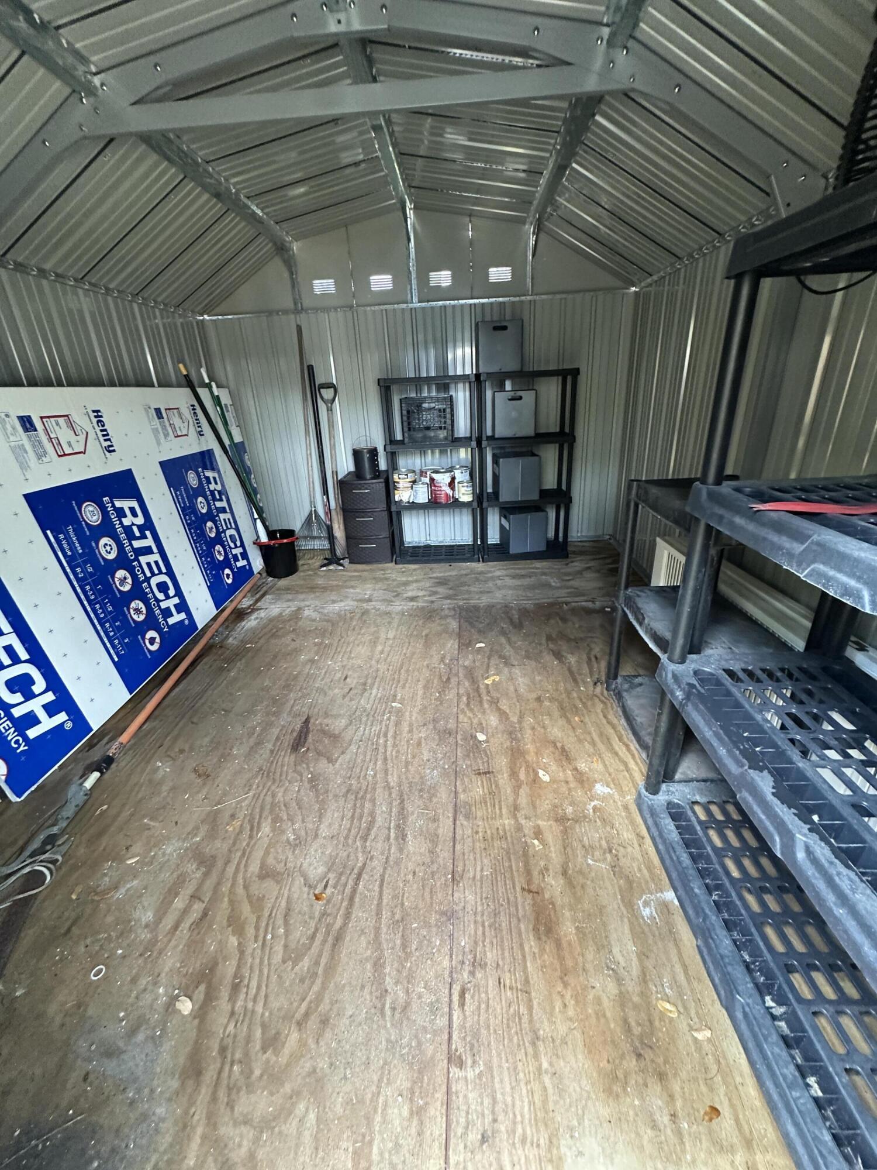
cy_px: 585
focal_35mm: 14
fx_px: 473
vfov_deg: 102.1
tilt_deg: -22.8
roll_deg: +1.5
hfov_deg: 85.7
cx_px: 438
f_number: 2.2
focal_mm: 2.22
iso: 400
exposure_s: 1/60
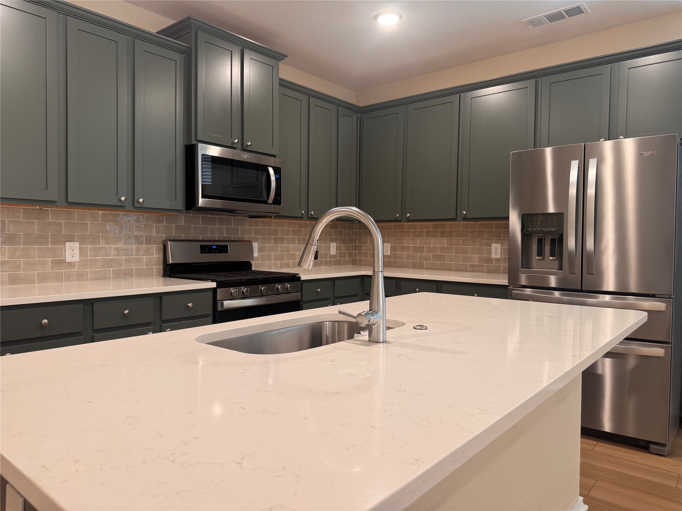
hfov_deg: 71.6
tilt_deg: -3.1
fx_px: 473
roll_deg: -0.9
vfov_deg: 56.8
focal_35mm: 24
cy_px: 256
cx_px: 341
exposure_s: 1/60
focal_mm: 6.76
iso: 125
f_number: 1.78
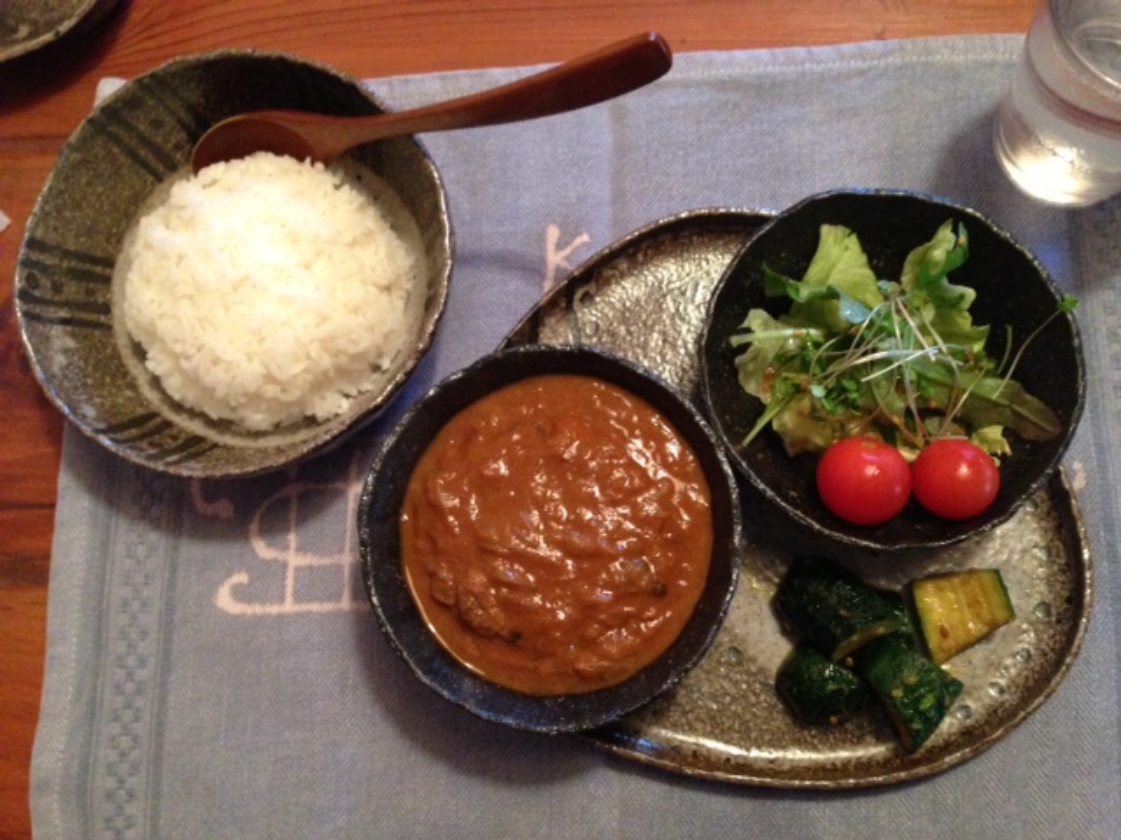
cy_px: 420
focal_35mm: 33
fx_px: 1069
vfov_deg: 42.9
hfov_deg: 55.4
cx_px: 560
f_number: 2.4
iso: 400
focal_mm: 4.13
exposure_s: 1/15
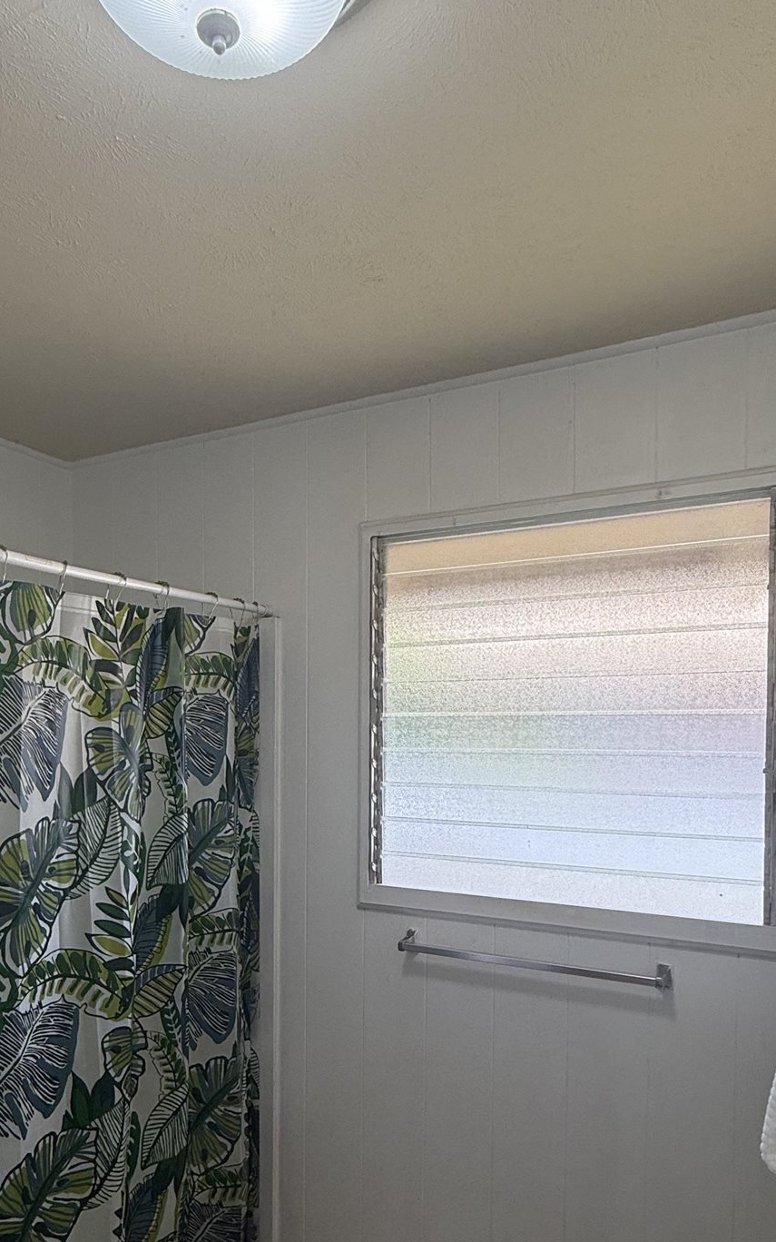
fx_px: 846
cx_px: 357
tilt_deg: -1.2
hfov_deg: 49.2
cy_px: 768
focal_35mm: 25
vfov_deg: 71.5
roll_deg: -1.1
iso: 64
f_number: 2.2
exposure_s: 1/142
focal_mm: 2.22
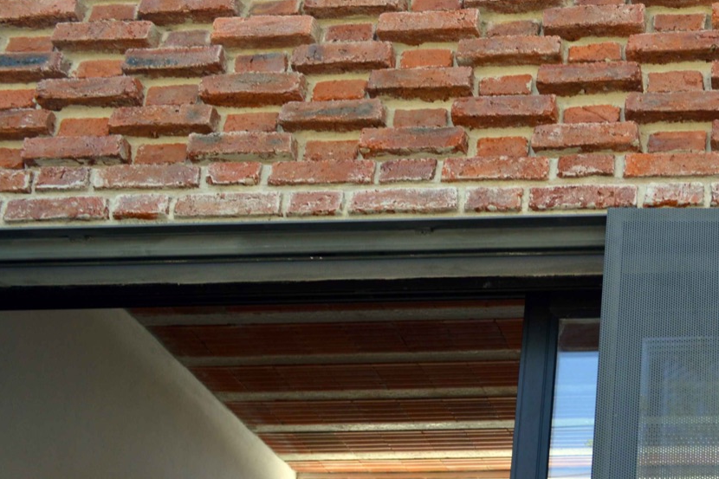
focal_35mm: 65
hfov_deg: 28.8
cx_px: 740
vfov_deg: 20.7
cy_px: 375
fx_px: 1298
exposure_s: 1/125
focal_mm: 18
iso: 220
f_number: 5.6
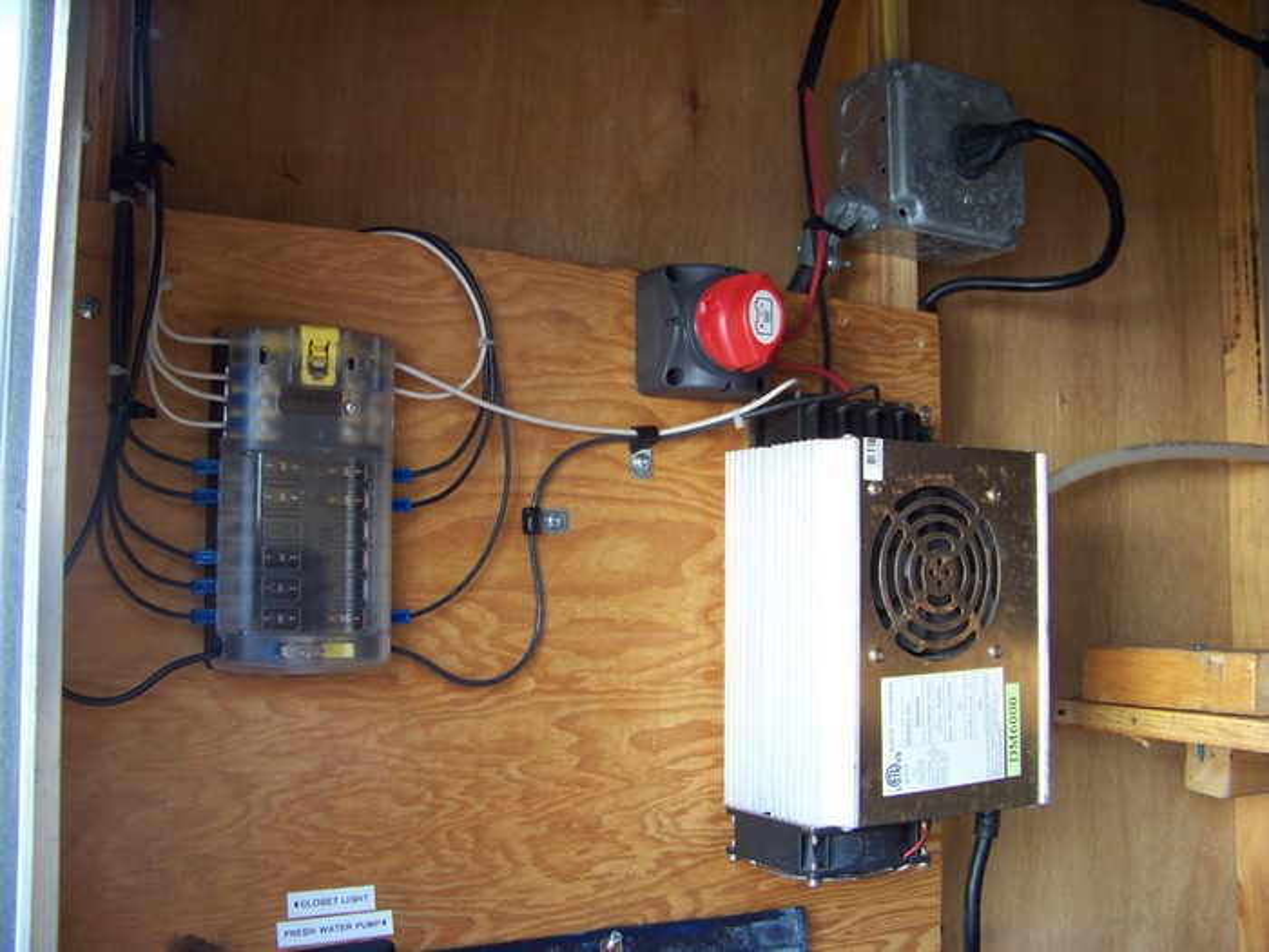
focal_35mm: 36
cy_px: 476
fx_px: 1320
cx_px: 634
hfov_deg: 51.4
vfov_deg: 39.7
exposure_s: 1/30
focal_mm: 5.85
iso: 87
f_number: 2.8
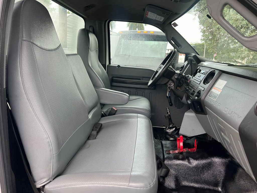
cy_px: 96
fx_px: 193
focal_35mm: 26
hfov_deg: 67.3
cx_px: 128
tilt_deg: -12.5
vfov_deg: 53.1
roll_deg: -2.1
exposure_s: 1/121
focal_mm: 5.7
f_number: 1.5
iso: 64
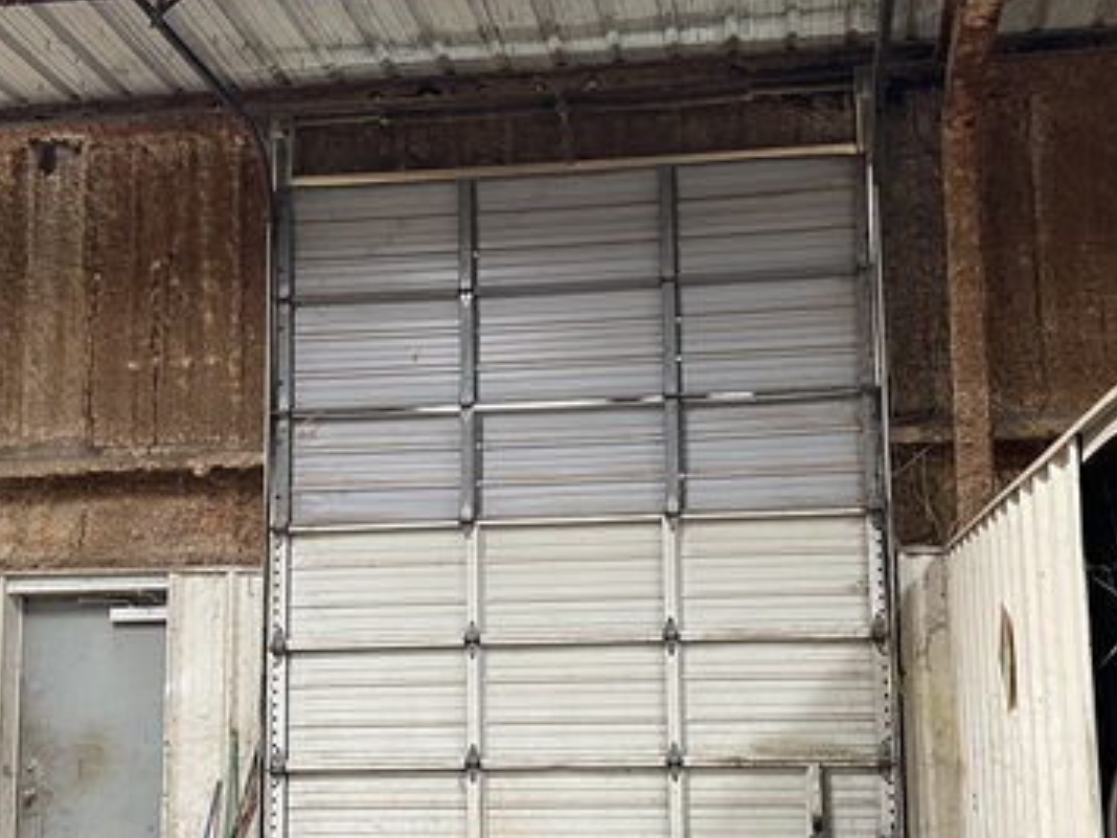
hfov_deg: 42.1
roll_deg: +1.2
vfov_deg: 32.2
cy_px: 468
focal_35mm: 45
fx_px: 1452
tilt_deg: +9.6
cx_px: 555
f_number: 1.6
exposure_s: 1/60
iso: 250
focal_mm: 5.1
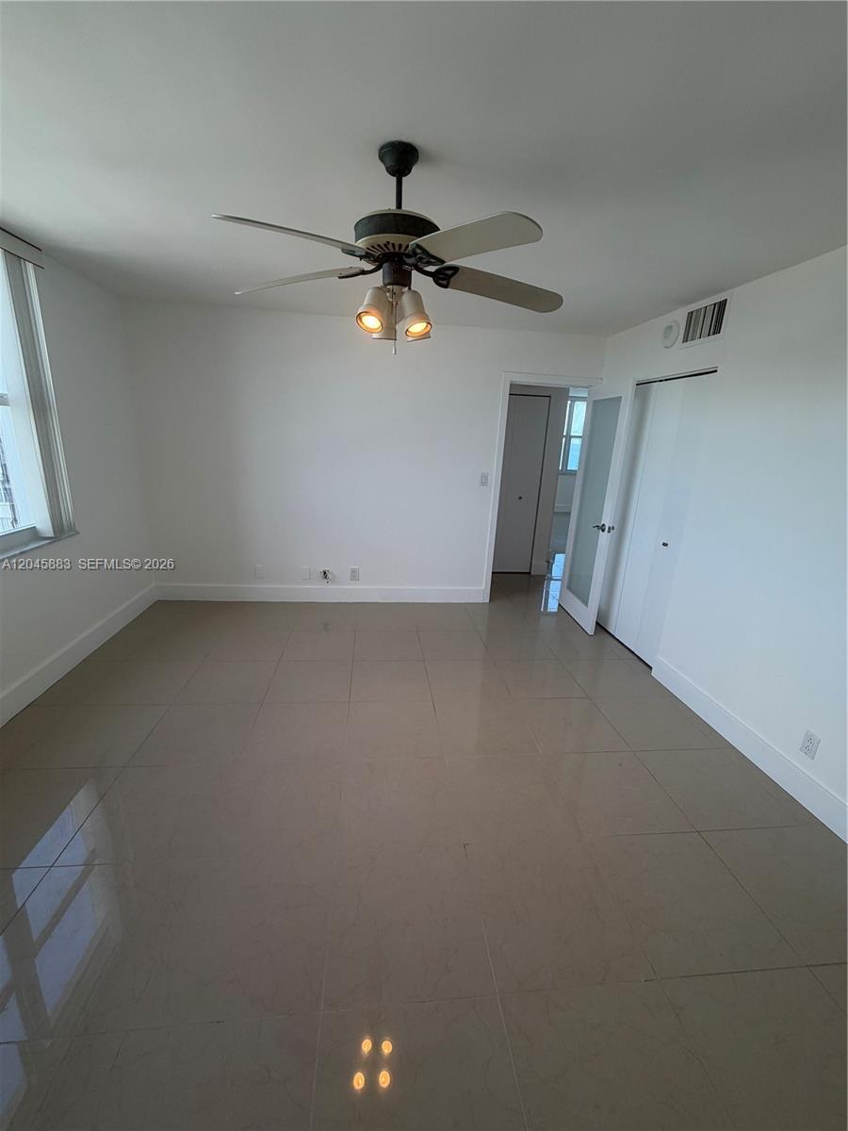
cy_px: 566
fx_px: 457
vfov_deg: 102.1
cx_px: 424
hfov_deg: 85.7
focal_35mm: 14
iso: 64
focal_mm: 2.22
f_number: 2.2
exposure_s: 1/120
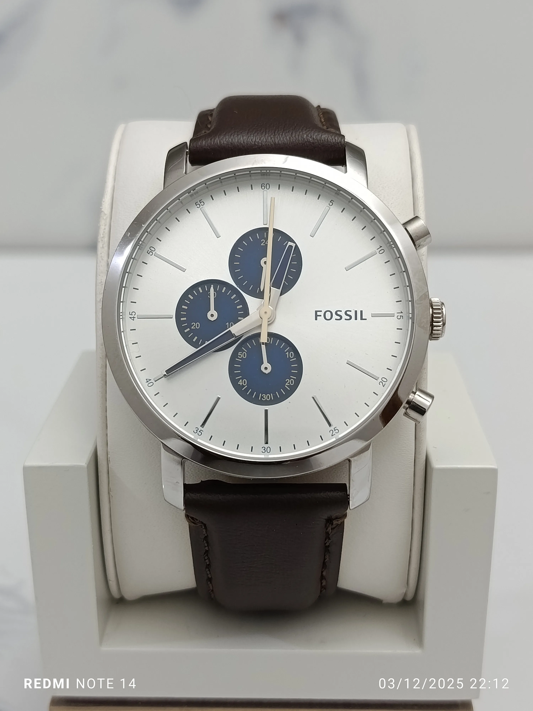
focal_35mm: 48
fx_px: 985
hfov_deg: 30.3
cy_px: 356
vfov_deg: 39.7
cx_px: 266
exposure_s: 1/100
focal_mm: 5.24
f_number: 1.7
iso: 314
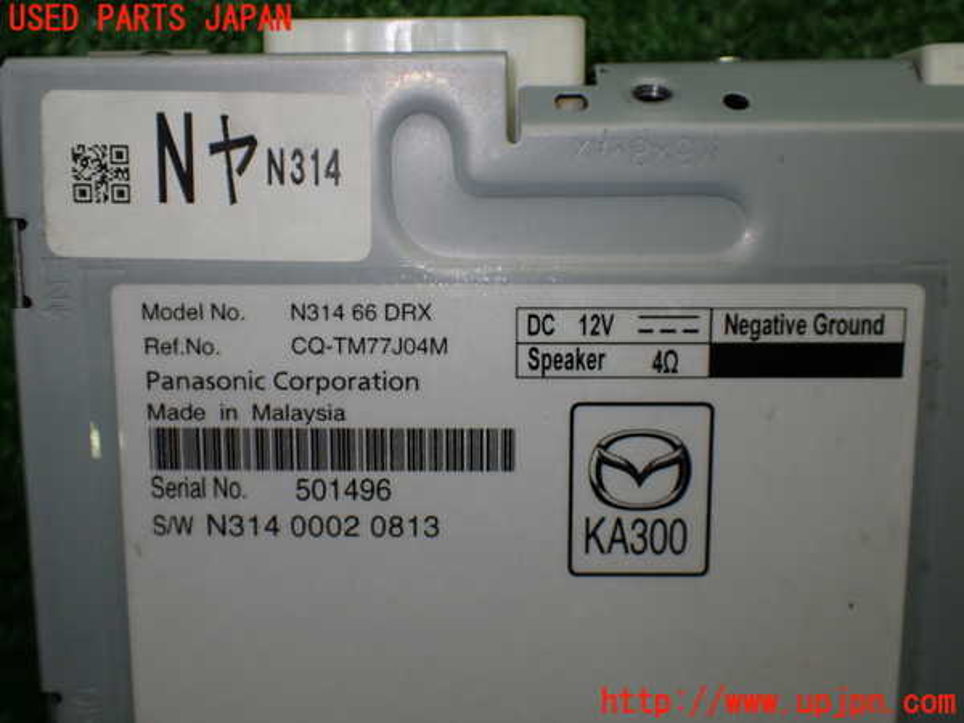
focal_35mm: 38
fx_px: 1058
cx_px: 482
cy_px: 362
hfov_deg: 49.0
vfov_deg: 37.7
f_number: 2.7
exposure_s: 1/160
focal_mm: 6.83
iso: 160
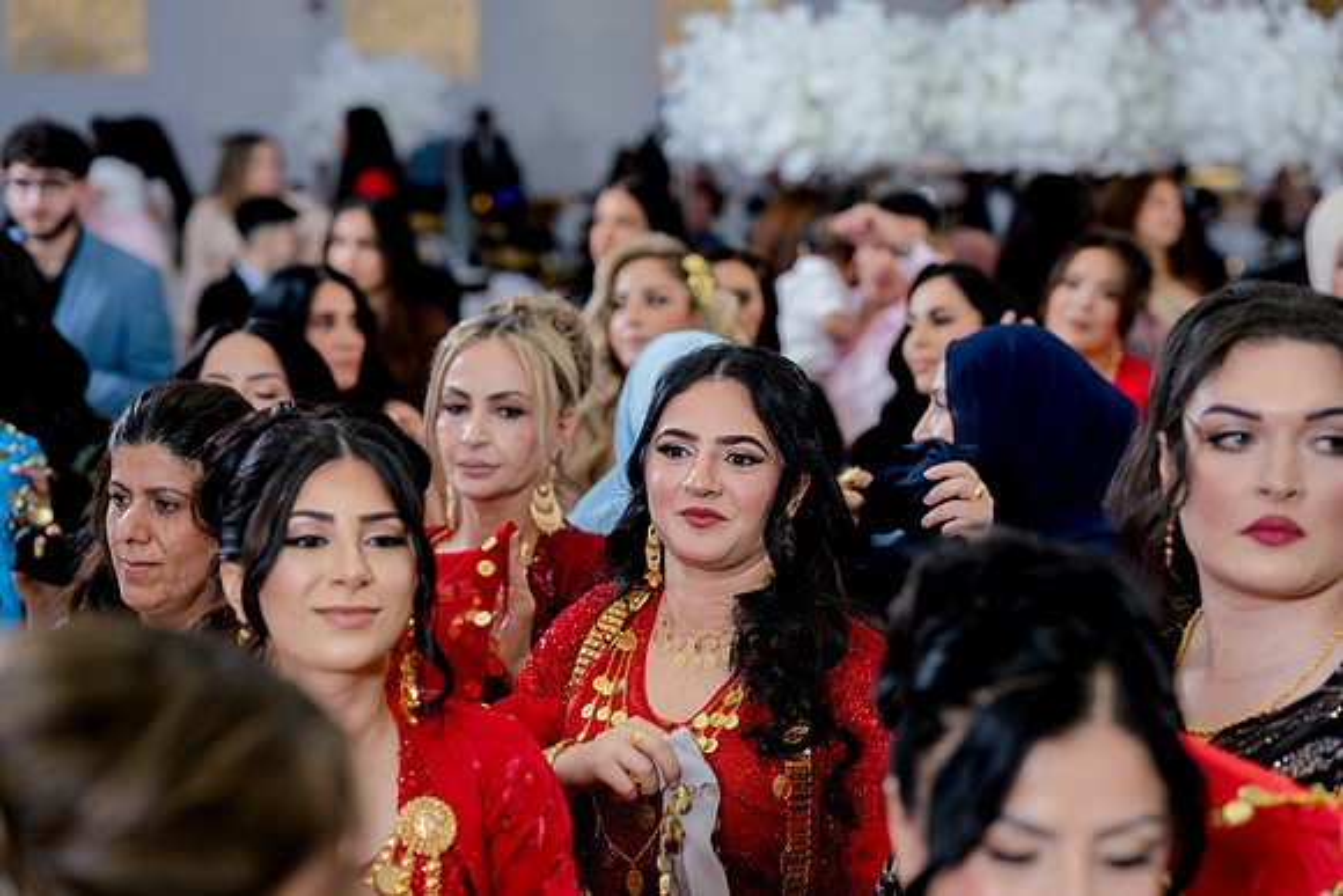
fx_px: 2612
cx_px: 672
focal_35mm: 70
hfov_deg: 28.8
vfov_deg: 19.5
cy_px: 448
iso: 800
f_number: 2.8
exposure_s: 1/160
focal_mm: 70
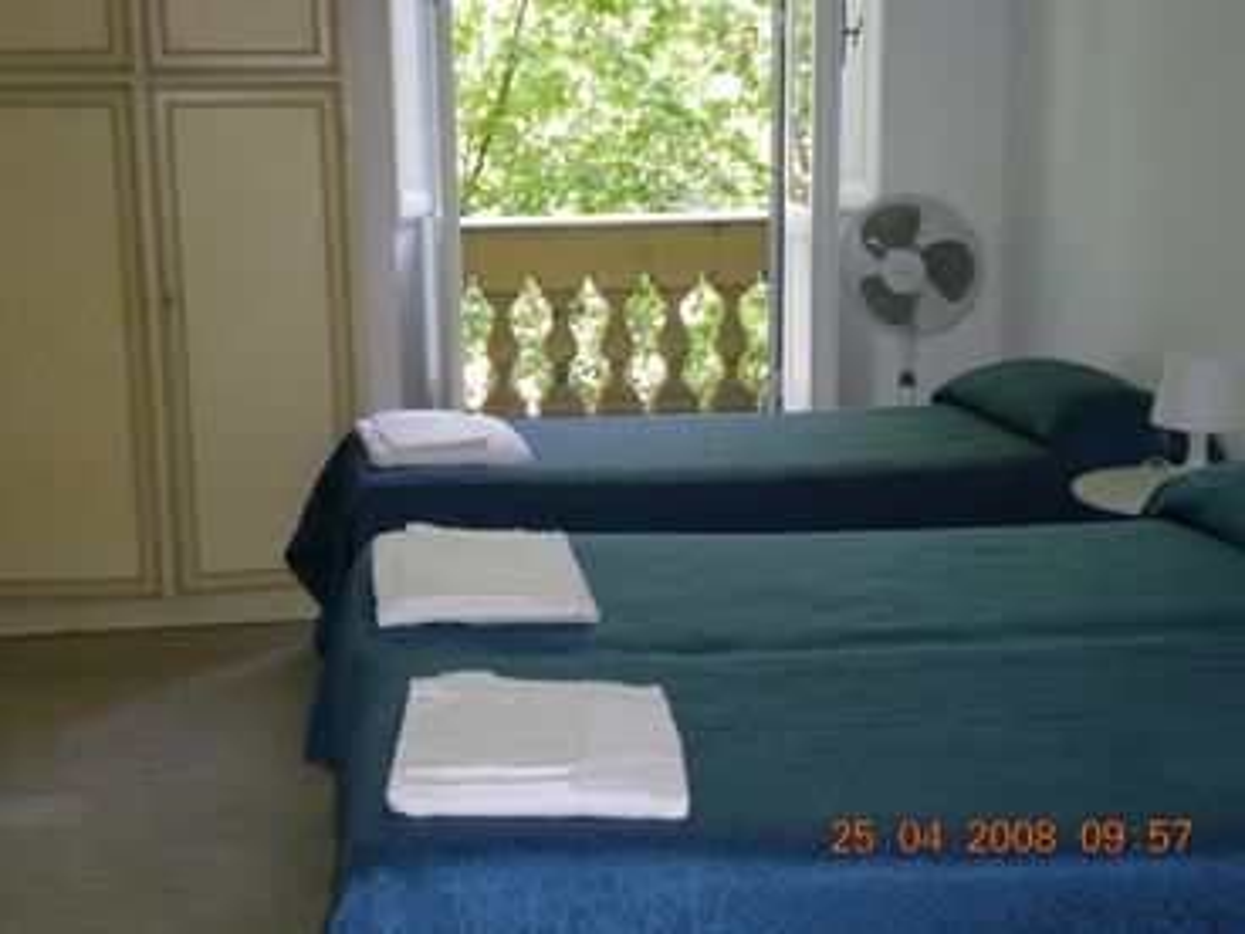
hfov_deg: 34.3
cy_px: 467
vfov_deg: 26.1
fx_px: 2014
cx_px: 622
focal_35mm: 56
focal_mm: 9.3
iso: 124
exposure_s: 1/30
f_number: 3.9
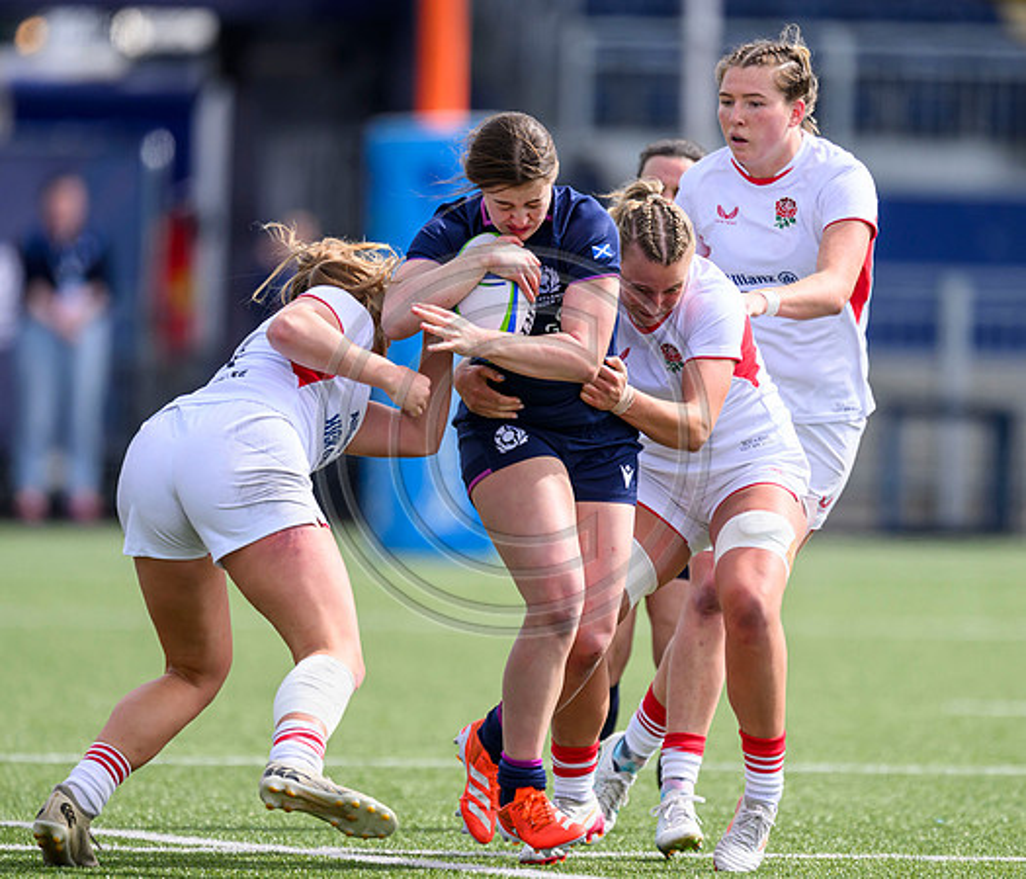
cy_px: 344
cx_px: 508
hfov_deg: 2.4
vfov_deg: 2.0
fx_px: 24980
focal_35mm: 800
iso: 500
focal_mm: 560
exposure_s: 1/2500
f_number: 4
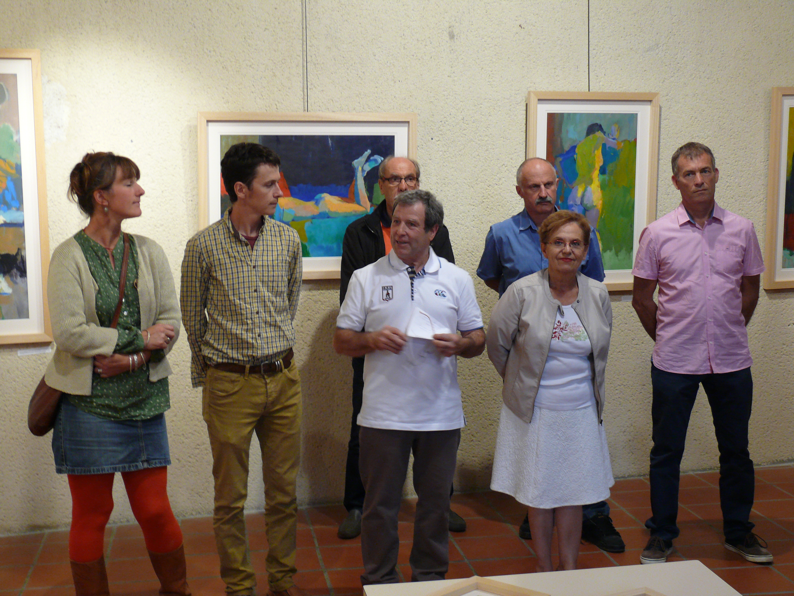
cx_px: 397
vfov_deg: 28.0
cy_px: 298
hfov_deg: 36.8
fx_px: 1193
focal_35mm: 52
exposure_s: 1/20
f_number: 3.2
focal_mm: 11
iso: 200
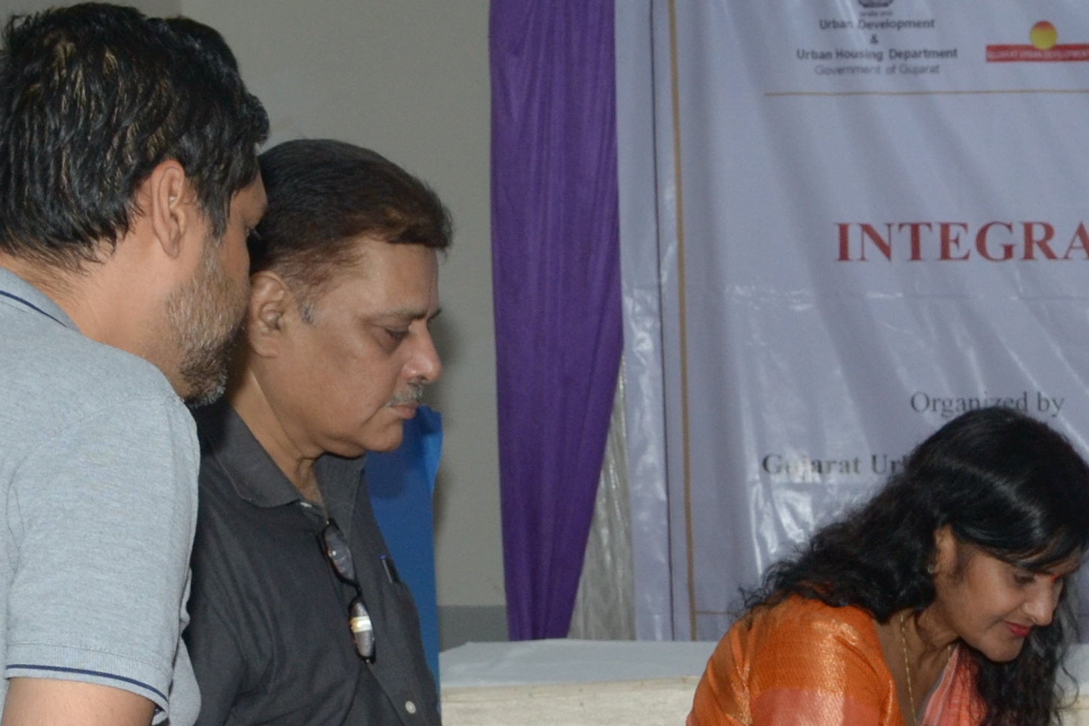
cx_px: 1154
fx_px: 2904
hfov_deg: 20.4
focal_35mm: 96
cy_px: 937
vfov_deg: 13.7
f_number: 5.6
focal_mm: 20
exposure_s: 1/80
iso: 400
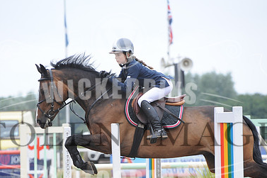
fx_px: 2394
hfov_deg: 6.4
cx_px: 120
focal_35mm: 323
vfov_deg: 4.3
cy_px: 126
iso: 1000
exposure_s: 1/1000
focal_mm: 210
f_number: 5.6
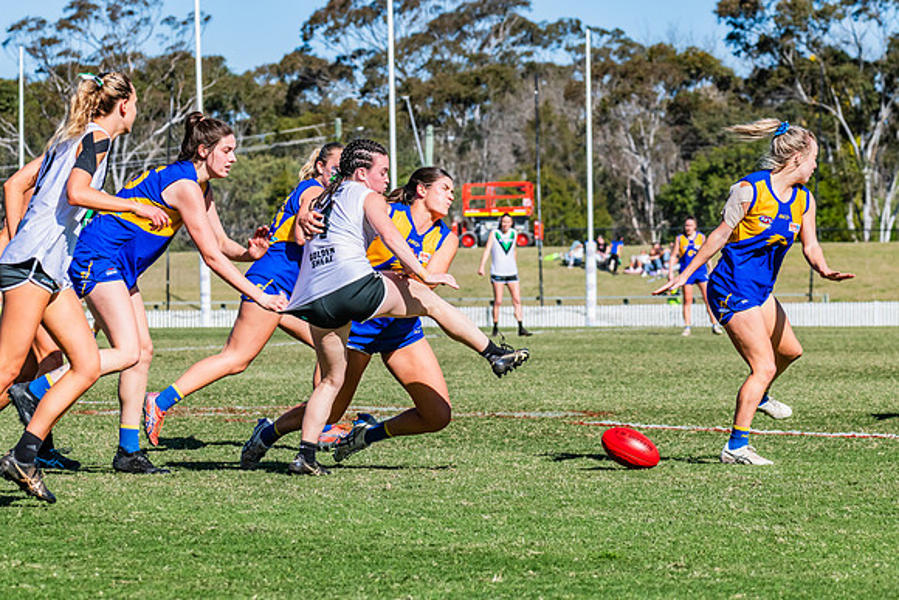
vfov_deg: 7.5
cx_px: 484
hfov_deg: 11.2
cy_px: 307
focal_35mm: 183
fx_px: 4568
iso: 640
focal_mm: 170
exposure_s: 1/1250
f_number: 11
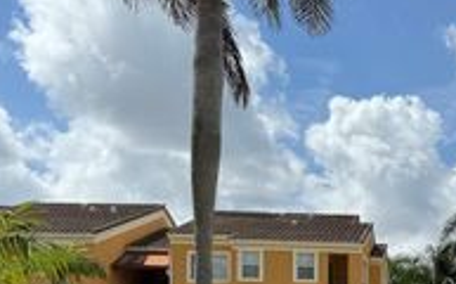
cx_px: 470
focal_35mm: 66
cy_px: 366
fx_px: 819
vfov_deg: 18.3
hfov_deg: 28.9
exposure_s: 1/7092
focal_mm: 6.86
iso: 80
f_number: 1.78
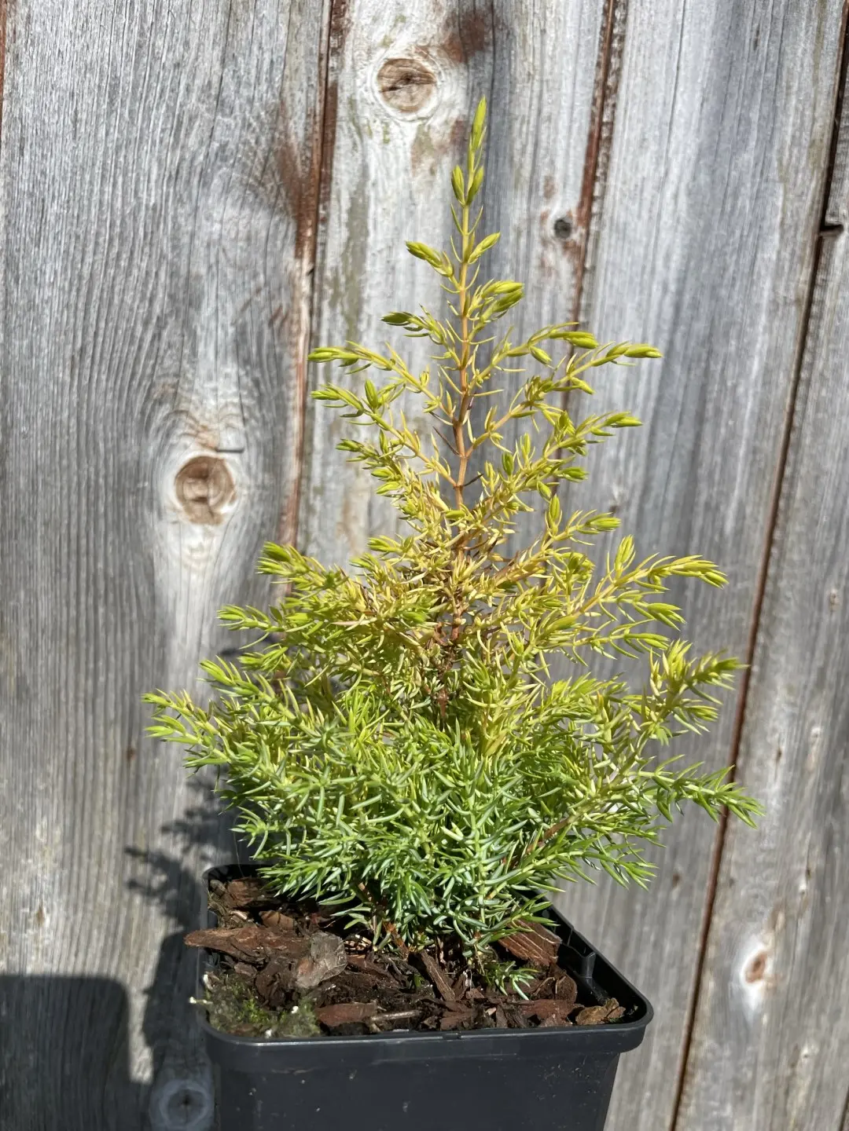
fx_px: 850
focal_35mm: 26
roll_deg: -4.7
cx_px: 424
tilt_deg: -9.9
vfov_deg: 67.3
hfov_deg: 53.1
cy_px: 566
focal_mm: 4.2
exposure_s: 1/5051
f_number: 1.6
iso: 32
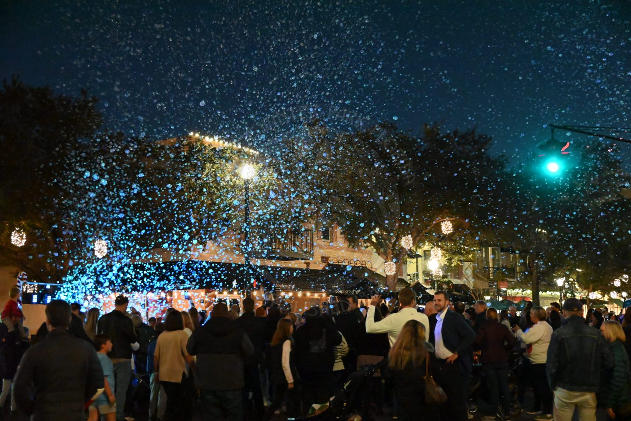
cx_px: 316
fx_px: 754
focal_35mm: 43
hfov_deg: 45.4
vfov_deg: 31.2
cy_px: 210
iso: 22800
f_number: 5
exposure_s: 1/60
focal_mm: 43
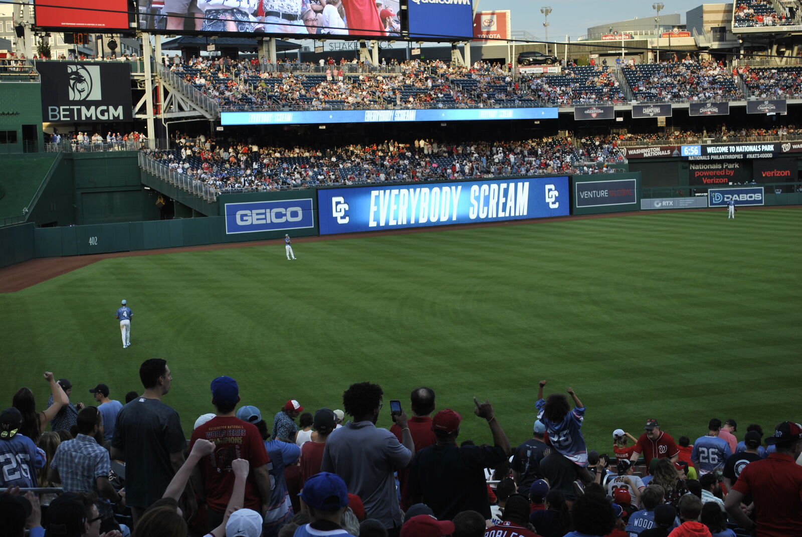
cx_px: 401
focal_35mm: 60
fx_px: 1338
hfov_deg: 33.4
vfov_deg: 22.7
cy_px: 268
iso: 100
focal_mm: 40
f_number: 5.3
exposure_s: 1/250
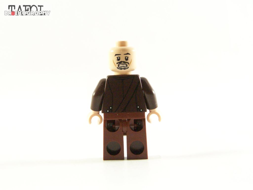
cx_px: 126
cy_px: 95
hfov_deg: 18.7
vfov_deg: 14.1
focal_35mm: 105
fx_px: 767
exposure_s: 1/60
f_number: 3.6
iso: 400
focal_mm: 17.5
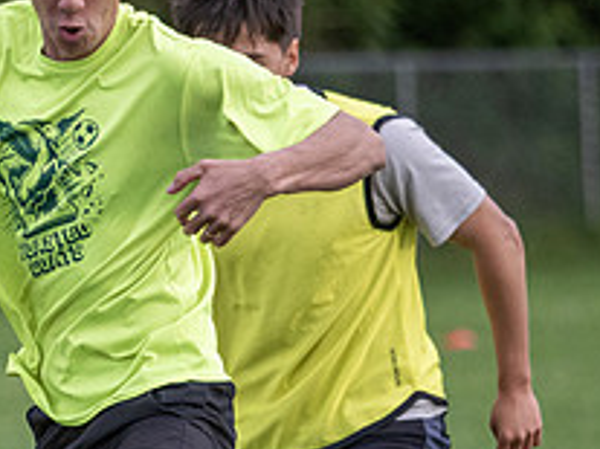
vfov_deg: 1.8
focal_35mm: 841
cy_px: 497
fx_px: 14569
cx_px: -49
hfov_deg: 2.4
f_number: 2.8
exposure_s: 1/800
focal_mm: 150
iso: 1250
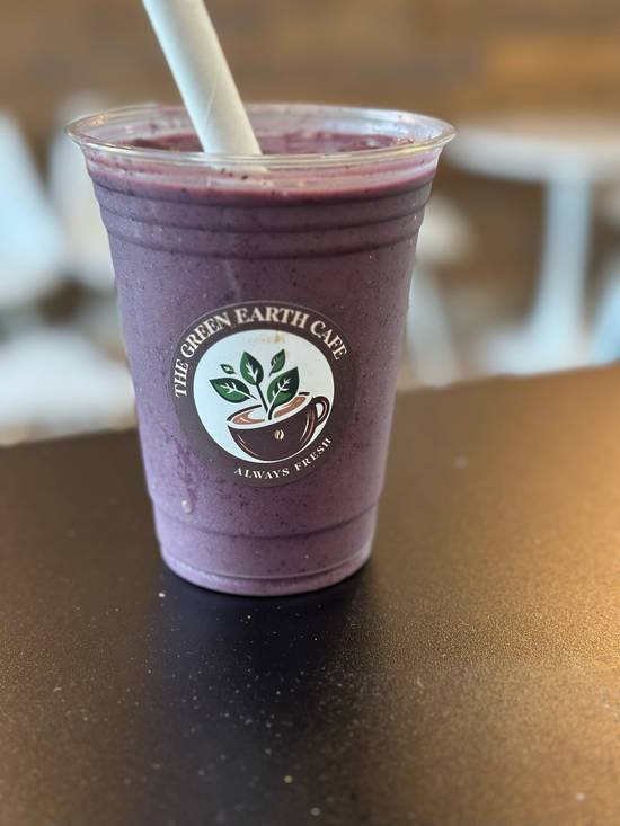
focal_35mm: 48
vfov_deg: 39.7
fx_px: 1146
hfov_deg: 30.3
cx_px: 310
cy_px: 413
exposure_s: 1/120
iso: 250
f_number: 1.78
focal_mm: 6.86
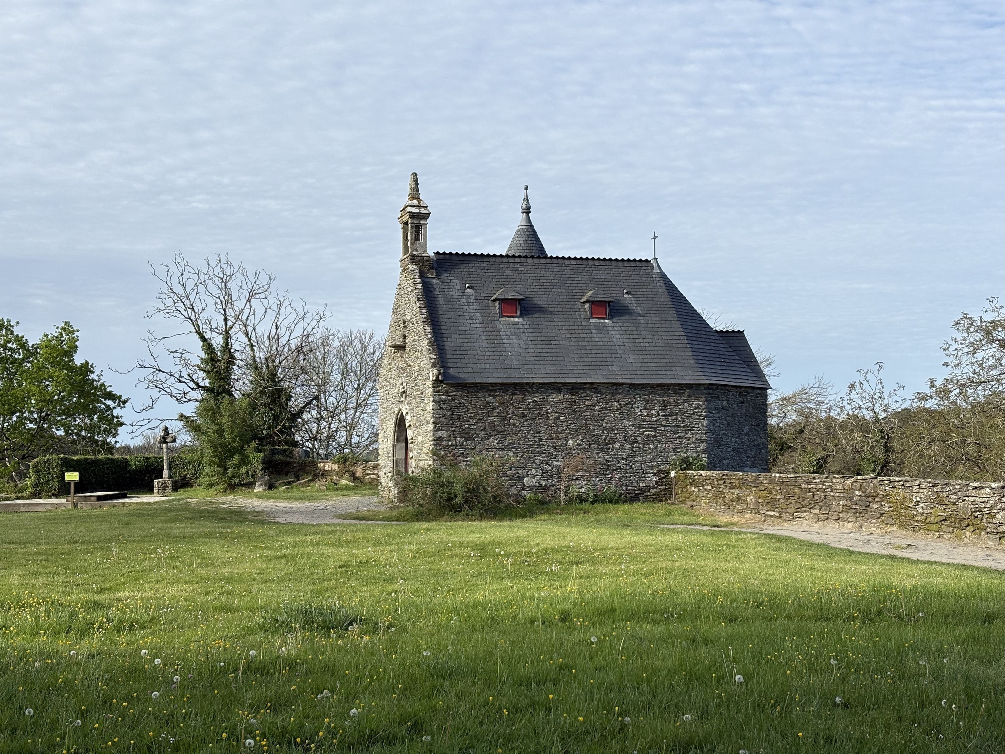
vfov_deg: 28.0
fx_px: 1510
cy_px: 377
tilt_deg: +3.8
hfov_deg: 36.8
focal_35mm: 52
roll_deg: +1.0
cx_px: 502
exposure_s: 1/2212
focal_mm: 5.96
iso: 32
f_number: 1.6
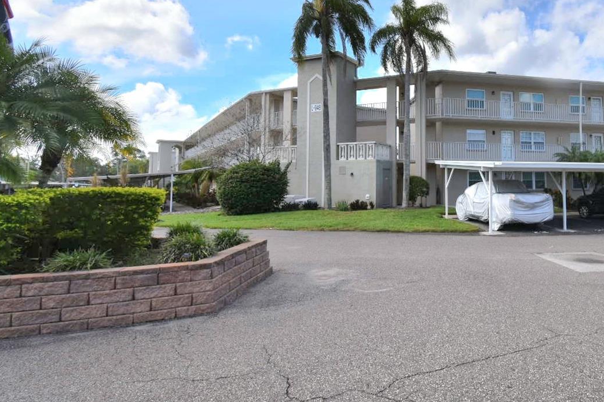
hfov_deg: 72.8
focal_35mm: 23
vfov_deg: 54.4
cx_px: 423
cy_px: 150
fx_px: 386
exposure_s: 1/400
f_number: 10
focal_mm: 10
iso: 200
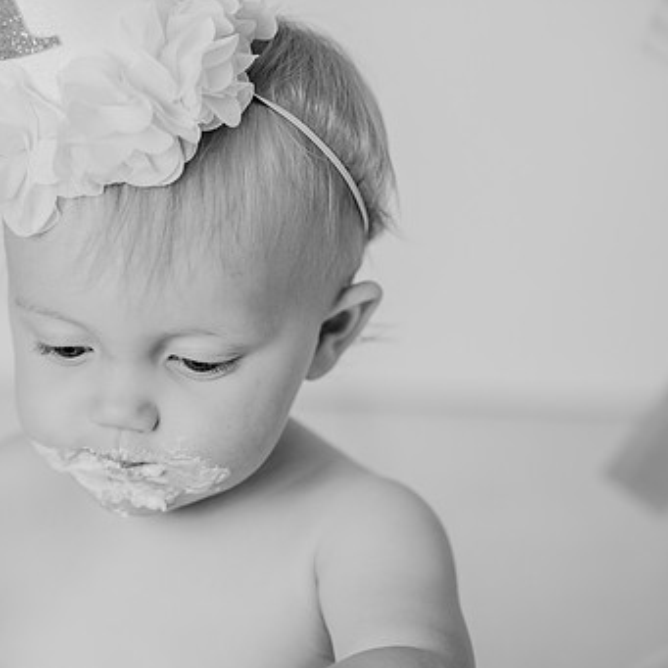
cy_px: 371
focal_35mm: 123
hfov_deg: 14.1
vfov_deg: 14.2
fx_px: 2685
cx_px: 168
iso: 100
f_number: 2.8
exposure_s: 1/160
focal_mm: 85
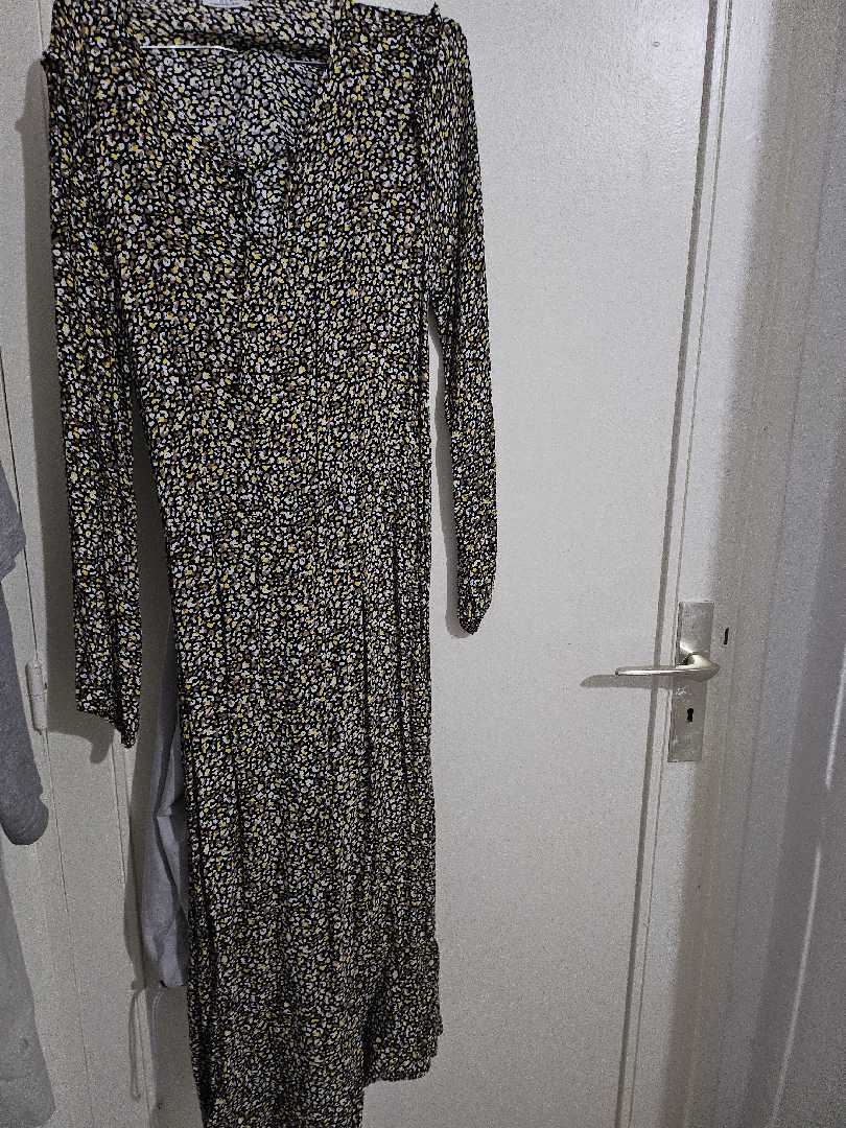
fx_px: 782
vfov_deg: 71.6
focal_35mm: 24
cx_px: 423
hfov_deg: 56.8
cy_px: 564
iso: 640
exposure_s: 1/25
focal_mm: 5
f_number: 1.8
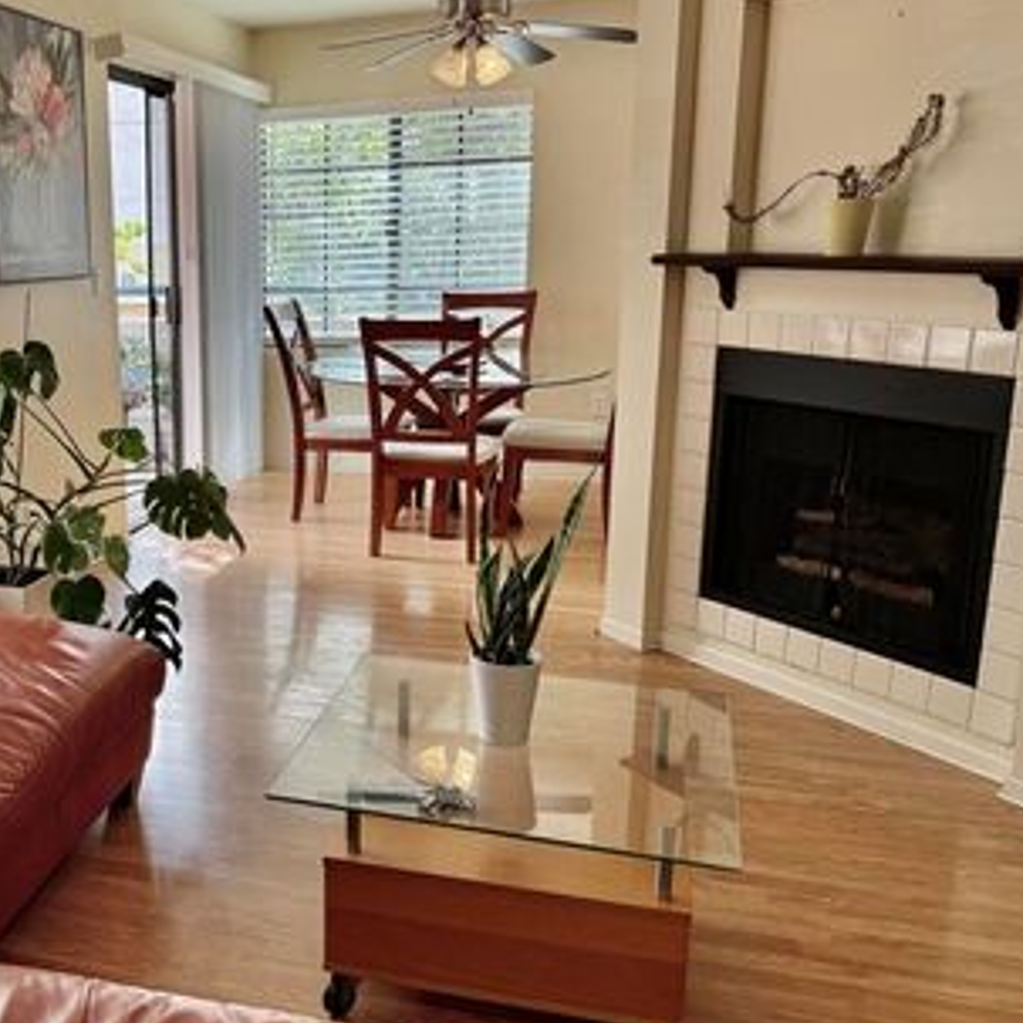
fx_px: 1170
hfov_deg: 45.0
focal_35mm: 35
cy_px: 515
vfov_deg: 47.2
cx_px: 216
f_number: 1.78
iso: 100
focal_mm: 6.76
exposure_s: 1/176
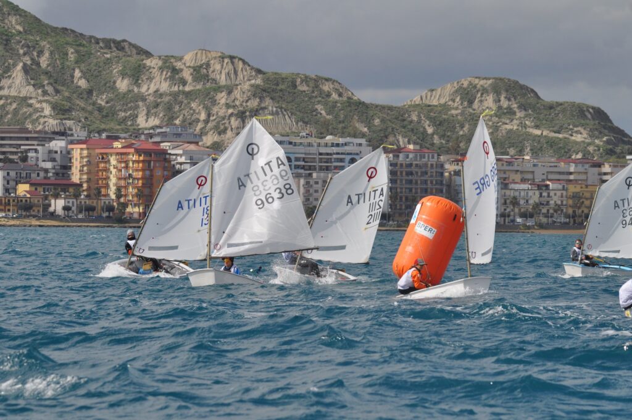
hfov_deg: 9.2
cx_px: 316
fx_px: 3945
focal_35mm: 225
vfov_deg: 6.1
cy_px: 210
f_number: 8
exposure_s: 1/2000
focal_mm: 150
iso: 400
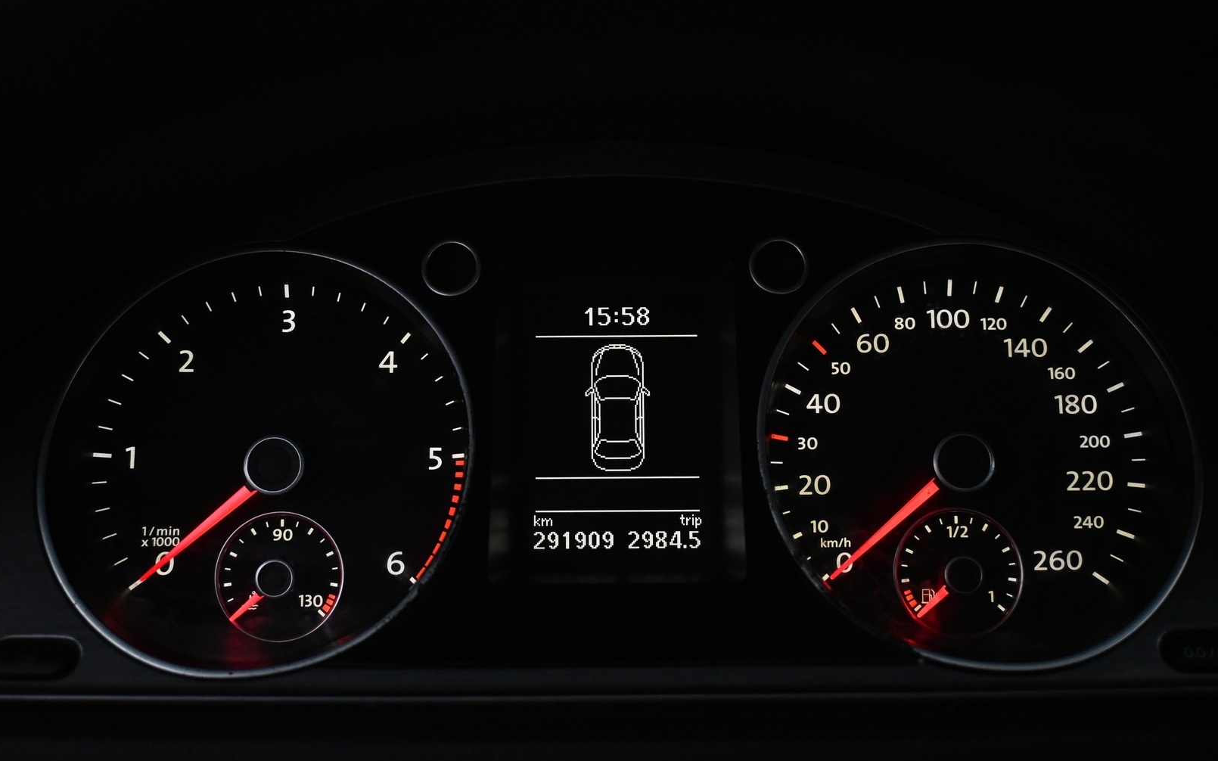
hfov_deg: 49.3
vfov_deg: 32.0
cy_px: 376
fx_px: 1328
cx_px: 609
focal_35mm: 40
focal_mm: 26
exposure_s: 1/125
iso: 3200
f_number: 4.5
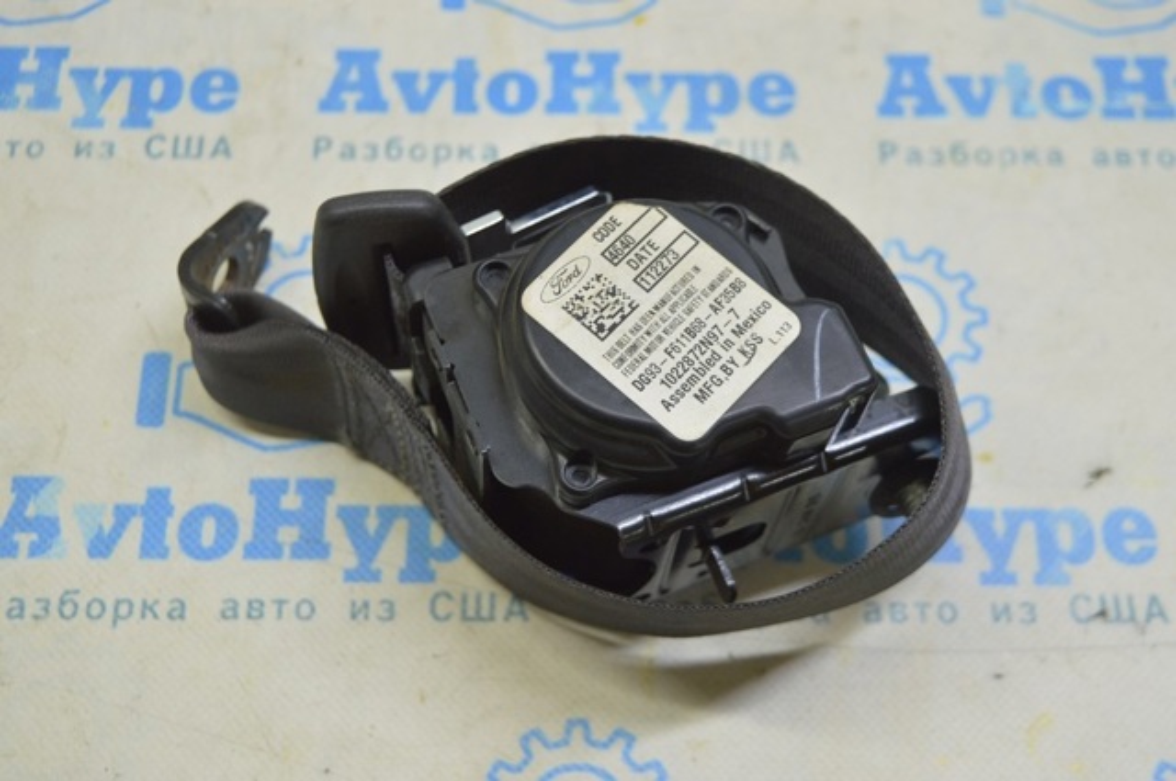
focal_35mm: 51
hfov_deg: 38.9
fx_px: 1664
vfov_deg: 26.4
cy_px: 390
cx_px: 588
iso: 400
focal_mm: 34
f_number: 5.6
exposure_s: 1/25
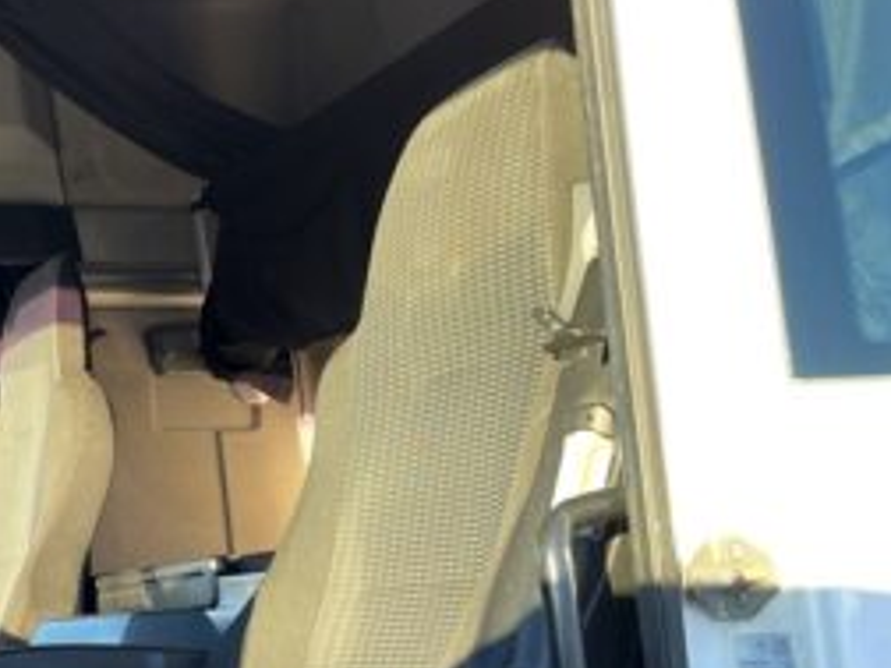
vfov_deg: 23.6
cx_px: -21
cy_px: 435
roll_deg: +3.7
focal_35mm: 62
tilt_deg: +6.3
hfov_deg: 29.0
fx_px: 1596
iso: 32
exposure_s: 1/163
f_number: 1.6
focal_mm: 4.2
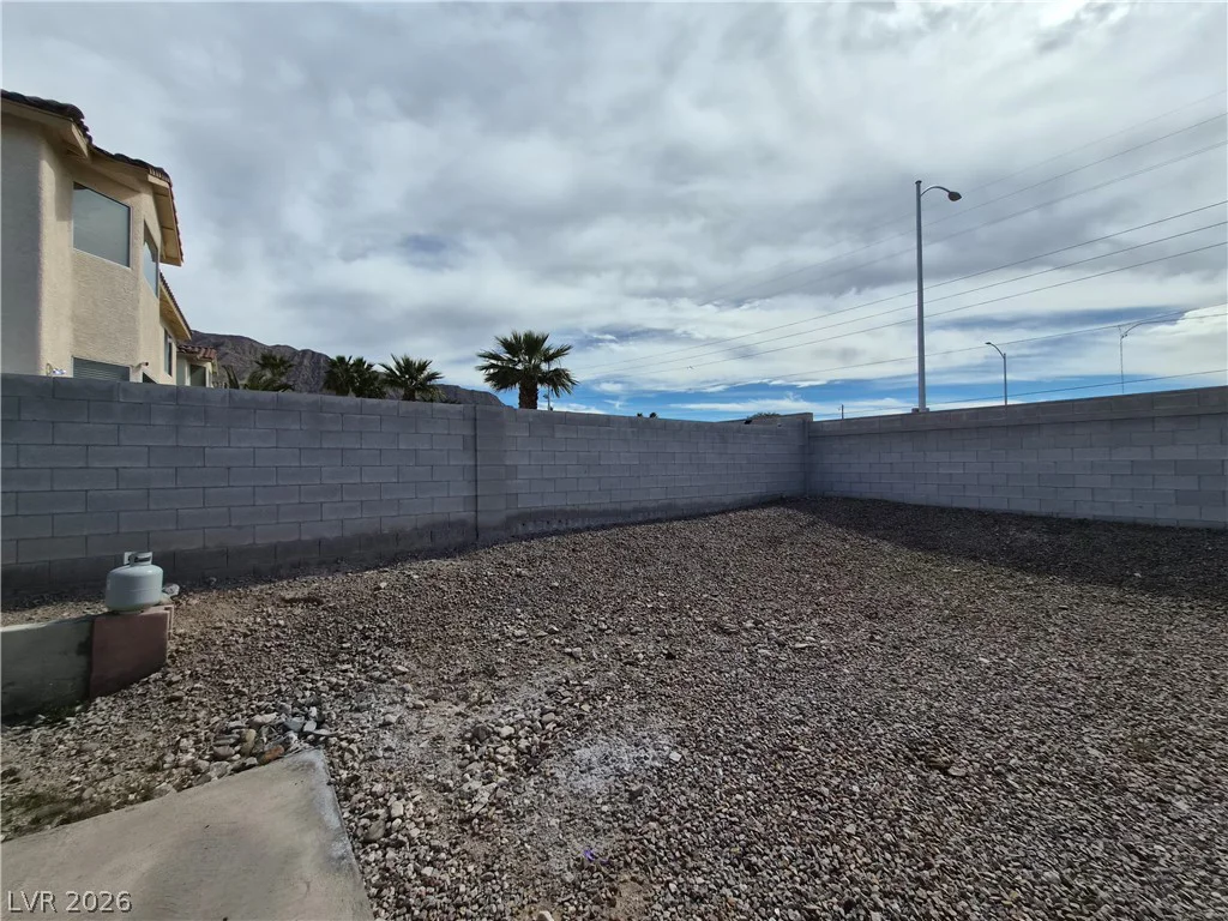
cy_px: 460
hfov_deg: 106.2
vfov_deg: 89.9
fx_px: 461
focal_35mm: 13
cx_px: 614
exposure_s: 1/2816
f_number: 2.2
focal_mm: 1.7
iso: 25
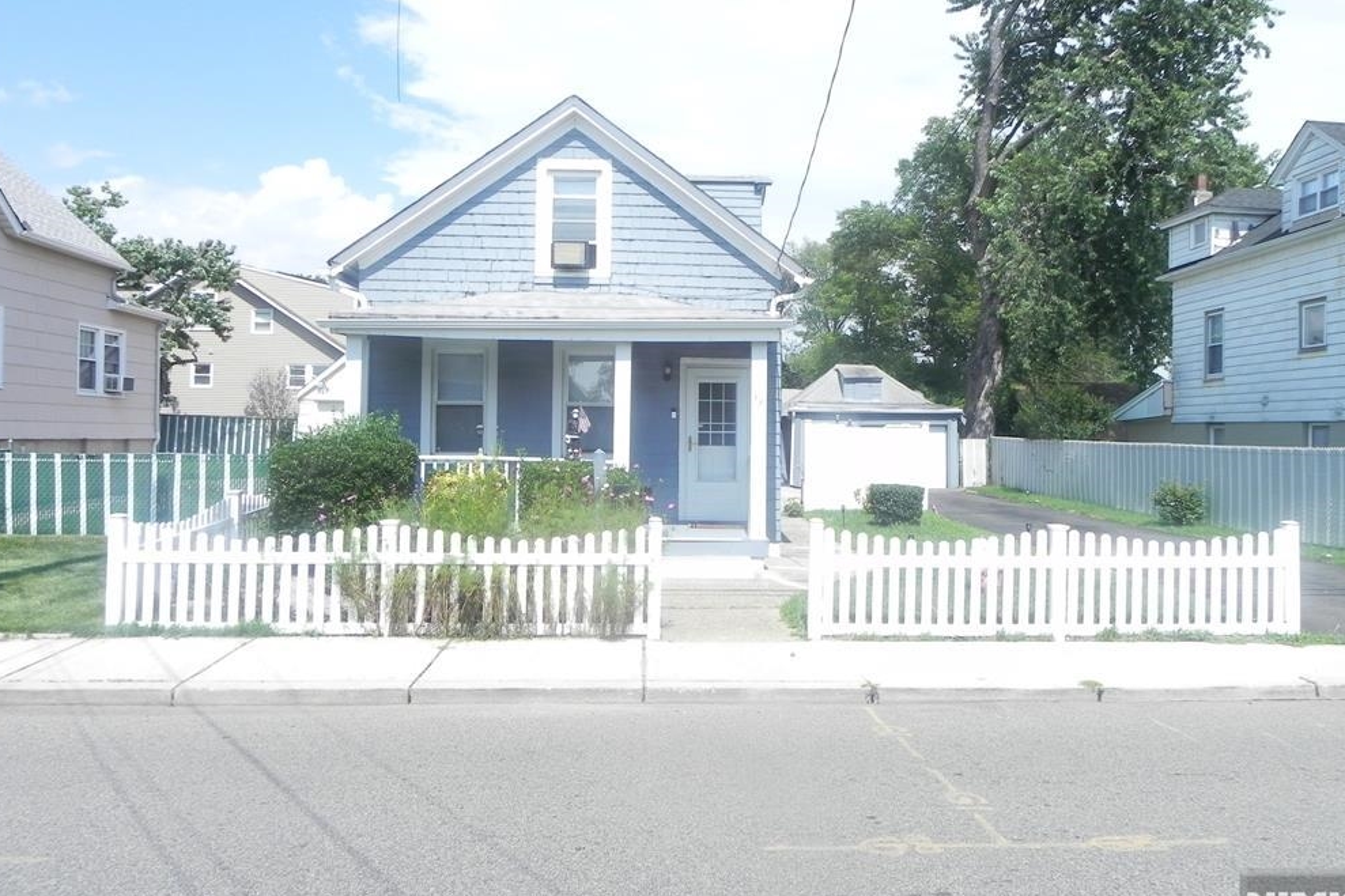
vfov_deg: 46.3
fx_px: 1046
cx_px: 681
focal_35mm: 28
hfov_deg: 65.5
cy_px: 412
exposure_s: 1/307
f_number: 7.1
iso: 160
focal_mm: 4.6
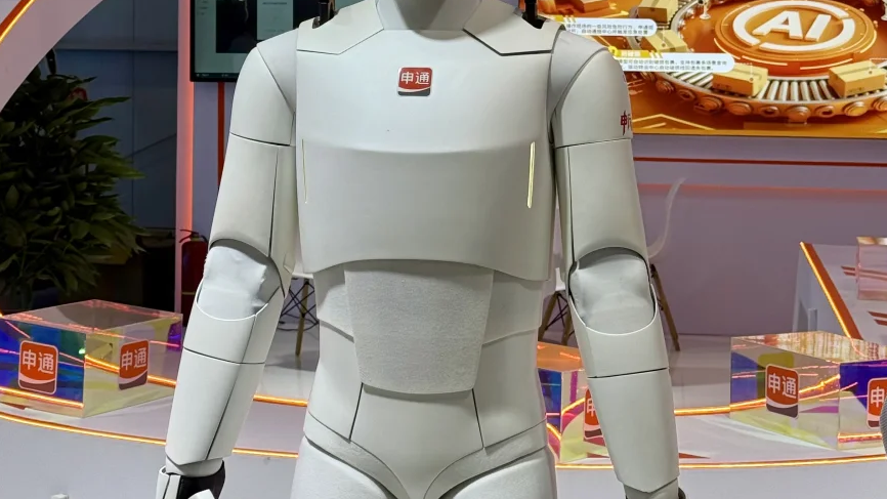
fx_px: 2046
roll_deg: -2.1
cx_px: 377
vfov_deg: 13.8
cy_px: 79
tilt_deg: -4.1
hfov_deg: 24.4
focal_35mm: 87
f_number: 1.78
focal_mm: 6.76
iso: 64
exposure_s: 1/527
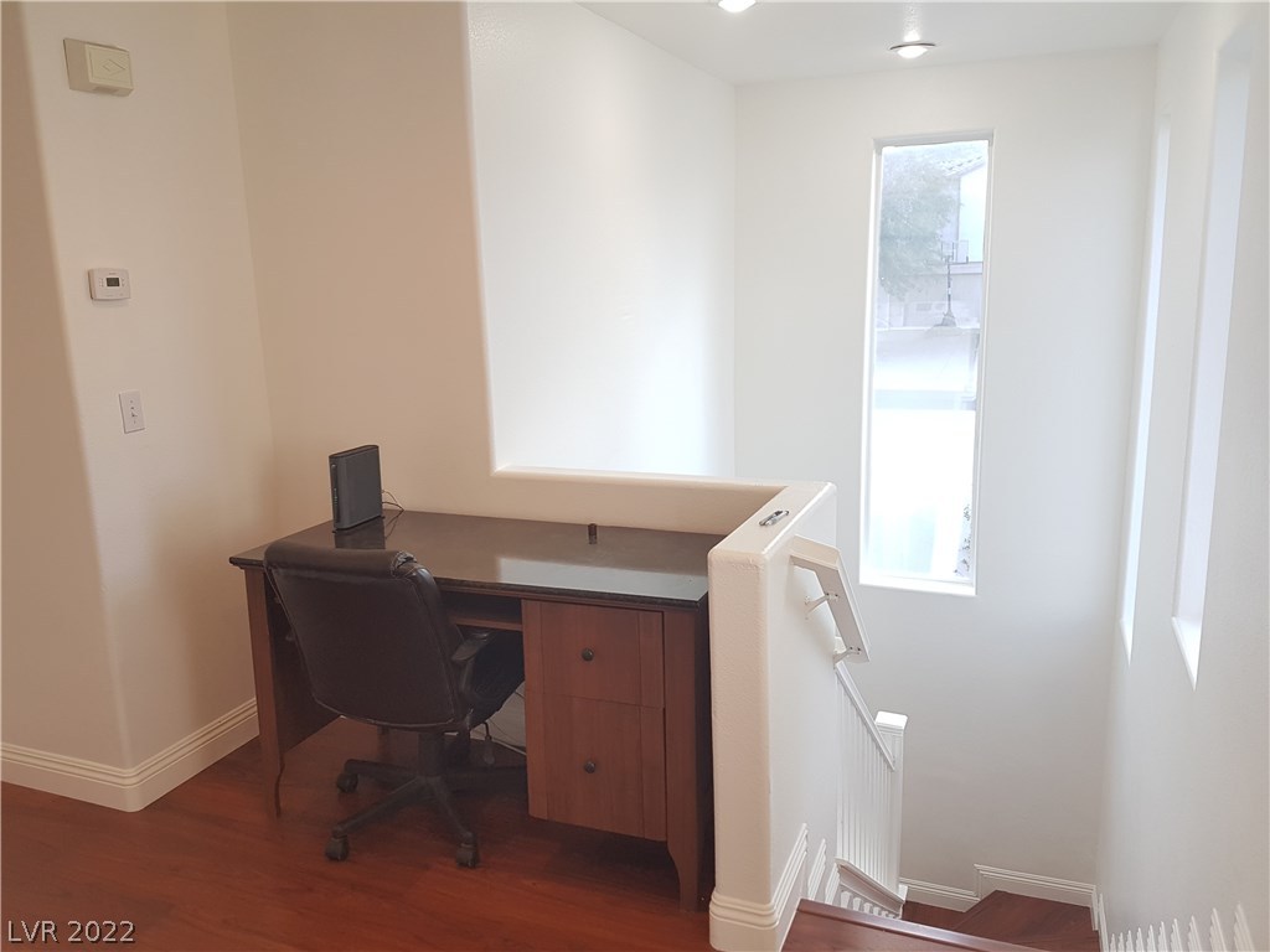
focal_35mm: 26
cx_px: 635
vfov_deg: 53.1
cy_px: 476
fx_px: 954
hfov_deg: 67.3
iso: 64
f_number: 1.7
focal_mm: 4.2
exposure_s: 1/60
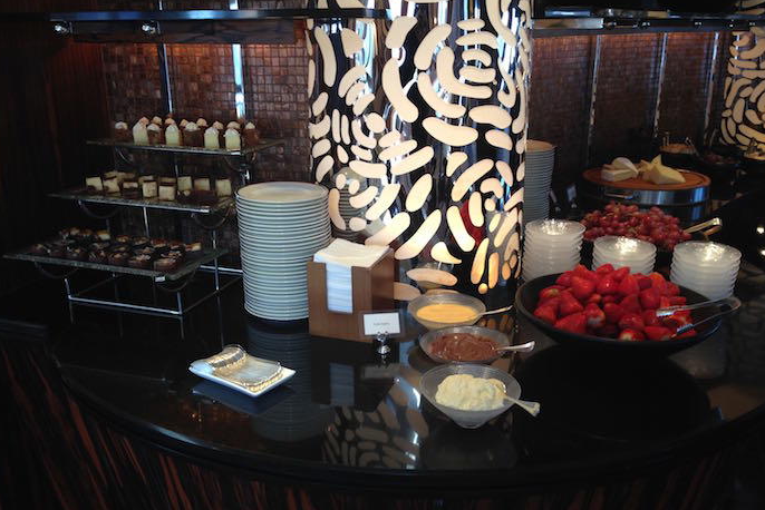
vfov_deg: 37.9
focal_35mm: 35
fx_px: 744
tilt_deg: -16.5
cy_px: 260
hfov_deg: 54.4
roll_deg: +0.6
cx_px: 380
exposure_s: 1/24
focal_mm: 4.12
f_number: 2.4
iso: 50
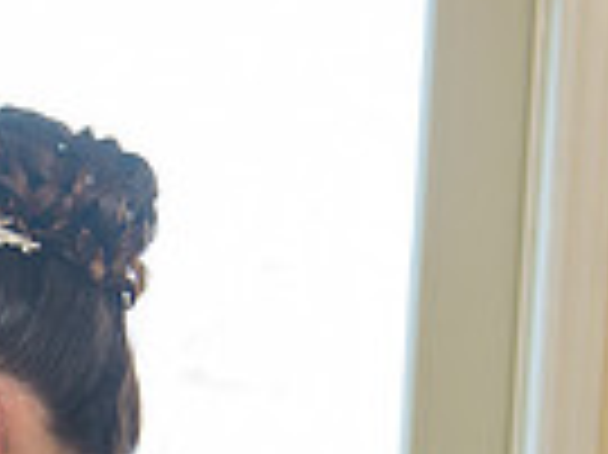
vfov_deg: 7.3
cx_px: -450
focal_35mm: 198
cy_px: 739
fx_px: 3475
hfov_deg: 9.6
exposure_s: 1/125
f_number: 3.2
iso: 400
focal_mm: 48
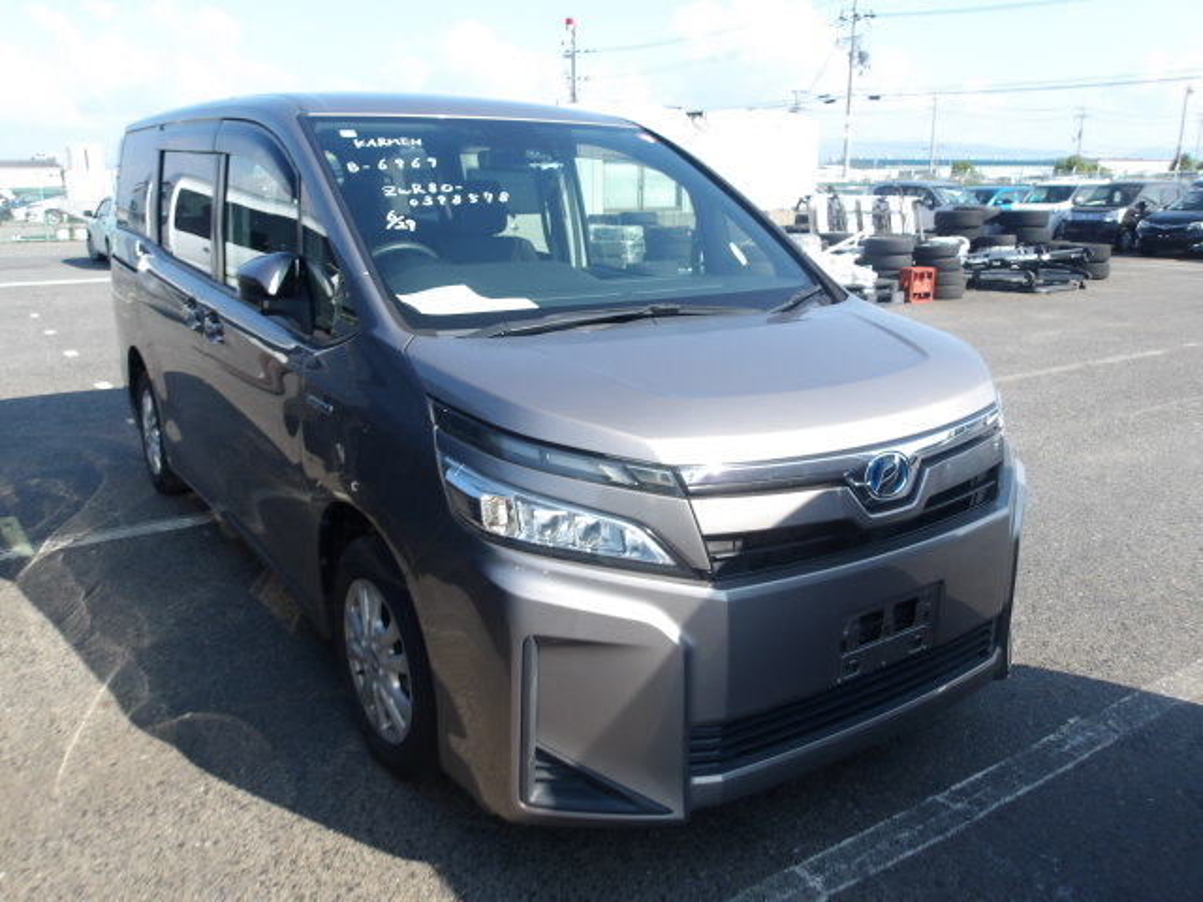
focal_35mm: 27
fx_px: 938
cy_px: 451
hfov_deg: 65.3
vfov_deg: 51.4
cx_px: 602
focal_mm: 4.9
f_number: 10.4
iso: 124
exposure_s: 1/60
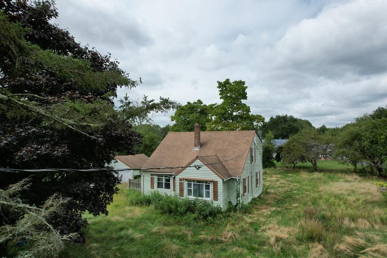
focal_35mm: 22
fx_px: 236
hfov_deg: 78.6
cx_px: 194
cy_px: 129
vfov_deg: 57.2
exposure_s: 1/725
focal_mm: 8.38
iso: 100
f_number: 2.8
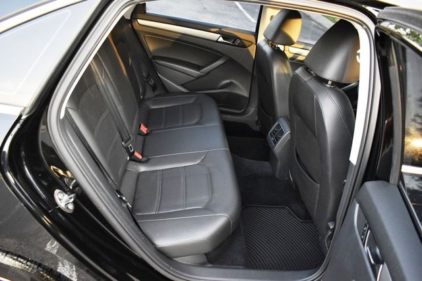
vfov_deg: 48.0
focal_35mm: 27
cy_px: 140
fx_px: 317
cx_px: 211
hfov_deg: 67.4
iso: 1600
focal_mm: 18
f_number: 3.5
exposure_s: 1/125
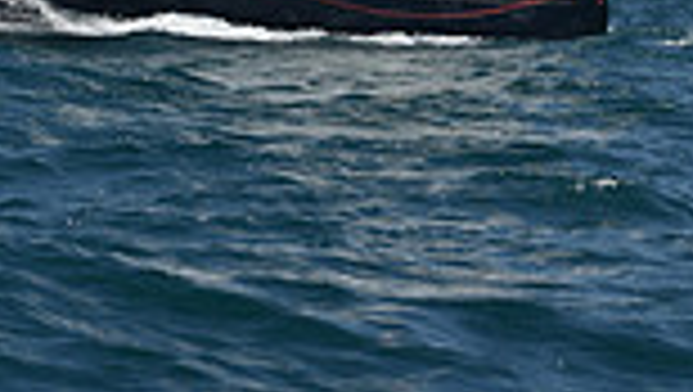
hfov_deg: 7.8
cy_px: -852
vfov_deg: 4.2
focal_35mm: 276
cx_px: 2
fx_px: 5077
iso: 250
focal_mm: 70
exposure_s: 1/1600
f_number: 8
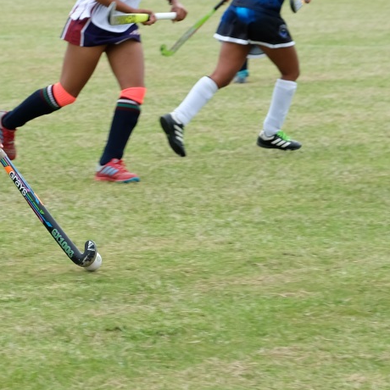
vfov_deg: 9.5
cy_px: 65
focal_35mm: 184
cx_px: 127
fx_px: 2345
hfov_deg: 9.5
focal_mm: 55
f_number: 4
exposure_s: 1/420
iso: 200
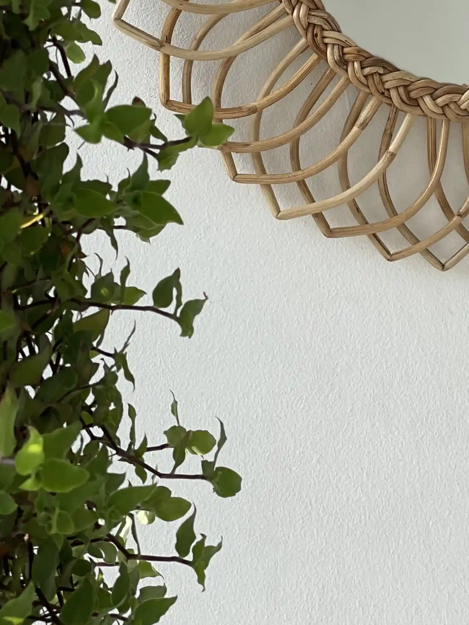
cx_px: 394
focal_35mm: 109
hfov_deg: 13.5
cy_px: 43
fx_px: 1969
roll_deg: +1.9
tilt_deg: -0.5
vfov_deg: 17.7
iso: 32
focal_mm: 6
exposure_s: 1/631
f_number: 2
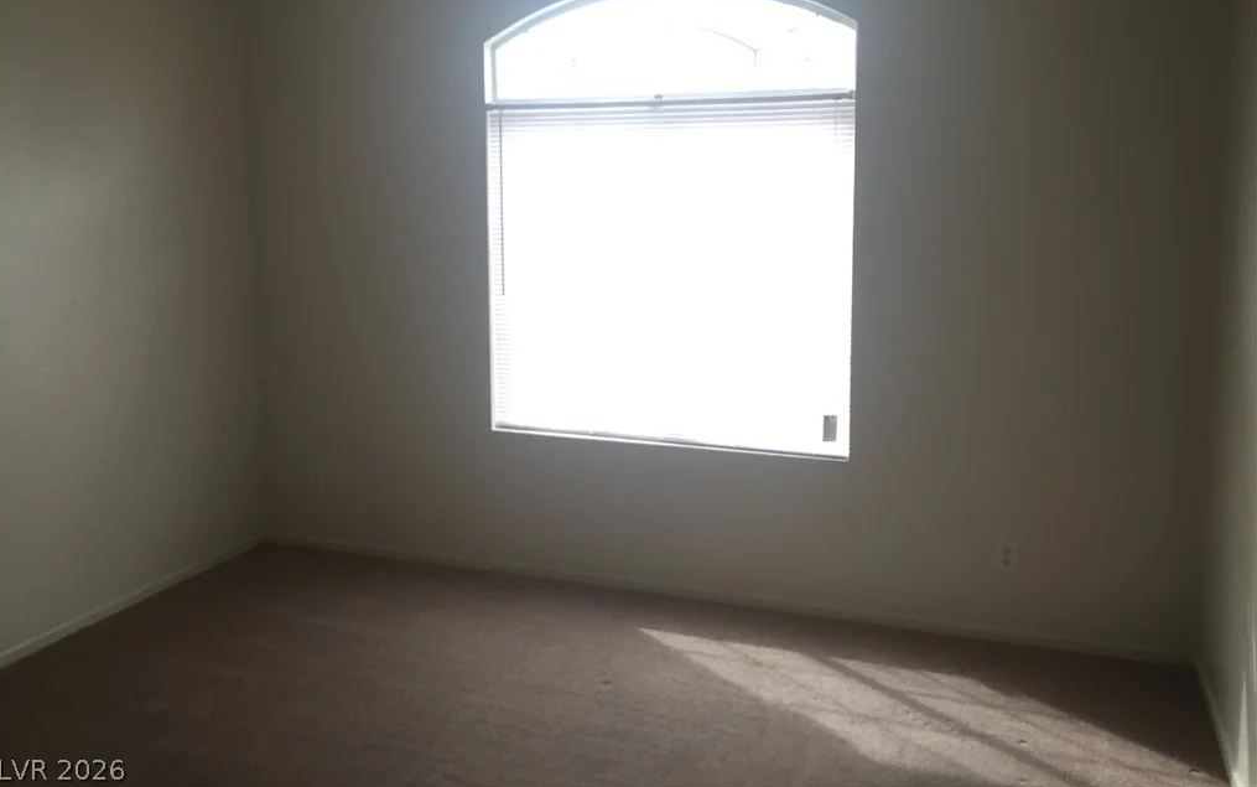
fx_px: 1062
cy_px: 315
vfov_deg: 40.4
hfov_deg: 61.2
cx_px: 624
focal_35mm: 31
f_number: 2.2
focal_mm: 4.15
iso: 50
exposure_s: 1/120
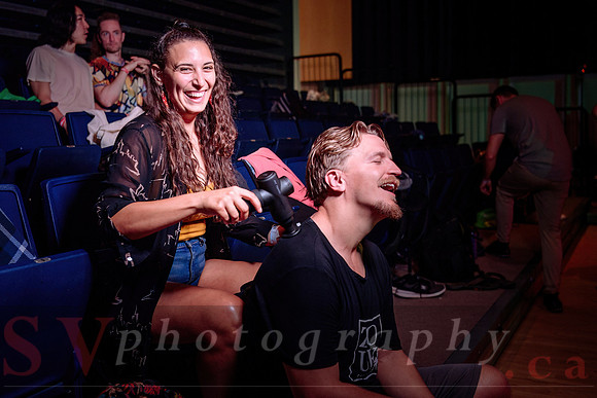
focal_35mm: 43
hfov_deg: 45.7
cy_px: 174
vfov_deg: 31.3
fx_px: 709
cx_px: 298
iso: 1000
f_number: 3.2
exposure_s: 1/60
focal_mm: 38
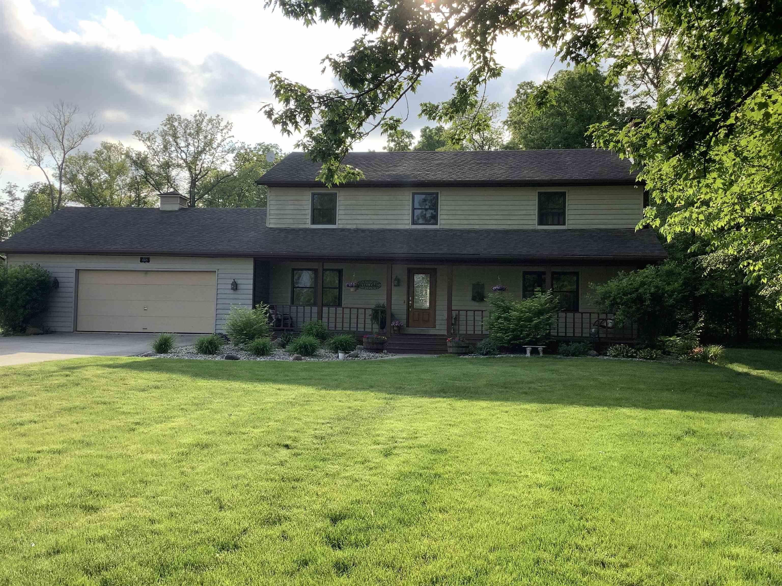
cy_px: 293
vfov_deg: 45.4
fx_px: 700
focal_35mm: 31
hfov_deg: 58.4
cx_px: 391
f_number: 2.4
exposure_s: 1/476
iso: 25
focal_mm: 3.3
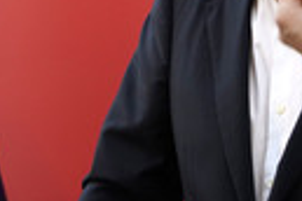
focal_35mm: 1164
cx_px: 71
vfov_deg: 1.2
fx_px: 9764
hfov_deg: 1.8
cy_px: -96
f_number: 6.3
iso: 1600
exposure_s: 1/320
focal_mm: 332
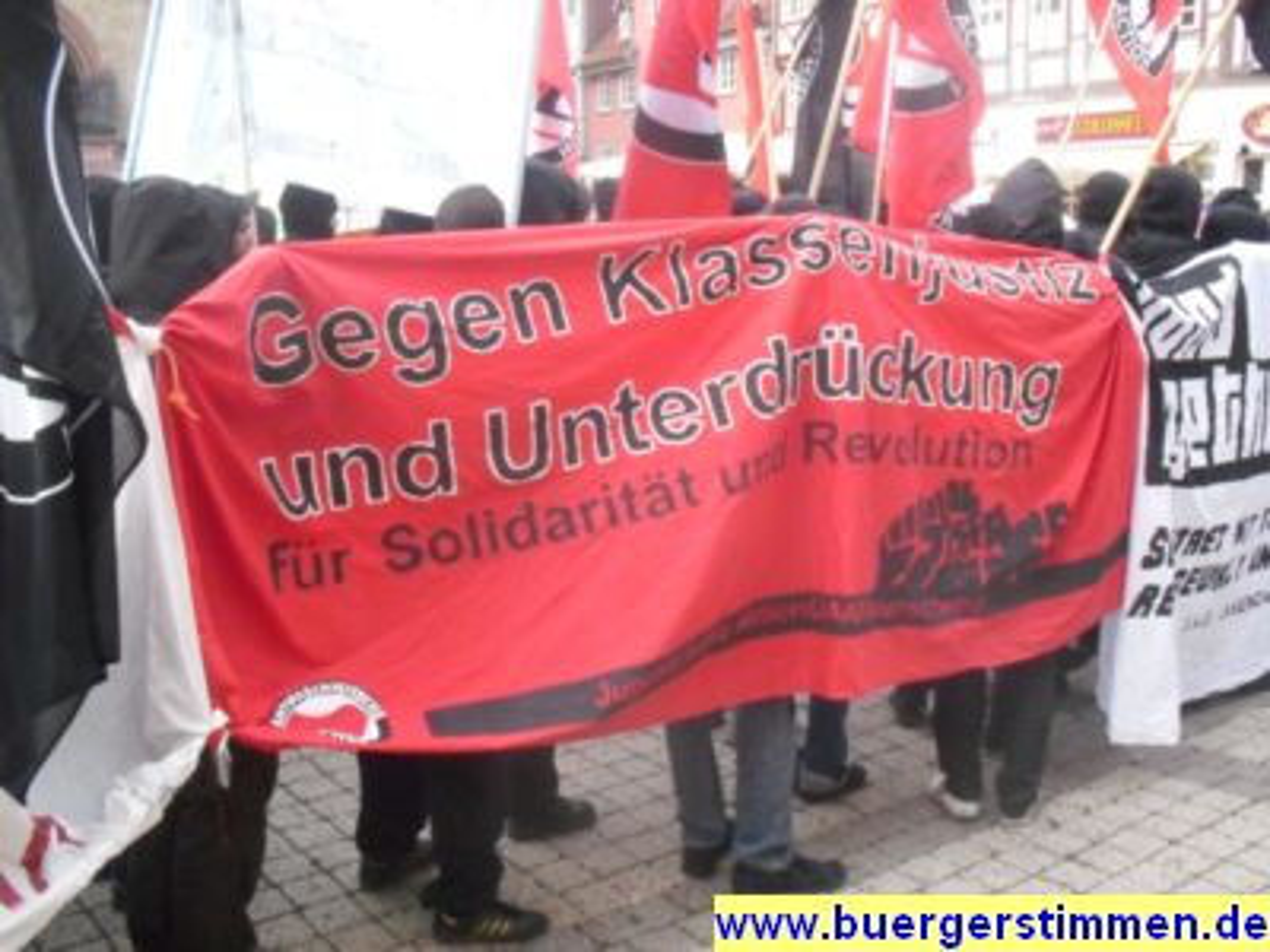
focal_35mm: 35
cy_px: 476
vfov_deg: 40.7
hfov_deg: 52.6
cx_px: 635
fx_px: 1284
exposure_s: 1/90
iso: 800
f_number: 8.4
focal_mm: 6.3
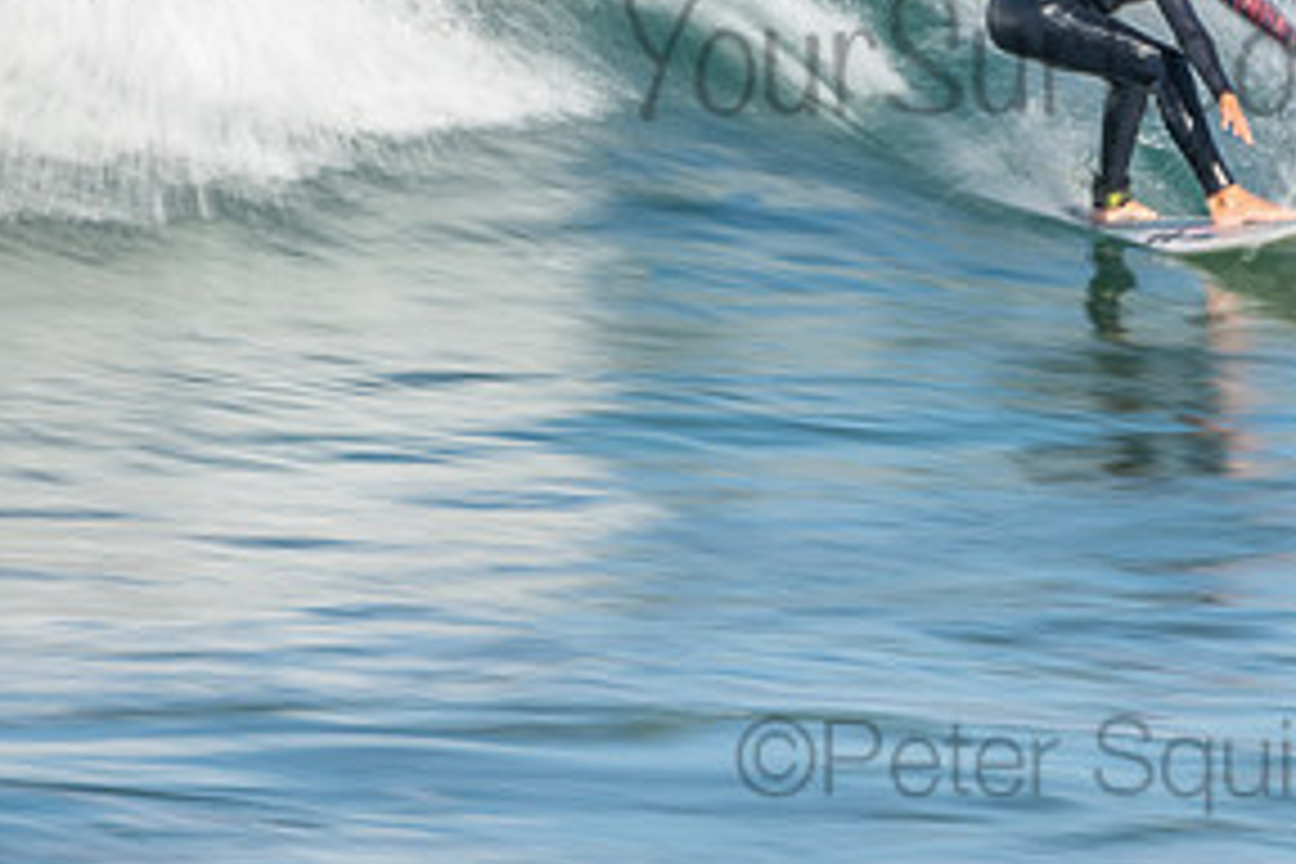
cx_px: 1084
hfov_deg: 1.7
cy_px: 11
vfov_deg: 1.1
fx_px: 43449
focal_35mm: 1207
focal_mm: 400
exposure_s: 1/20
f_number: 29
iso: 100
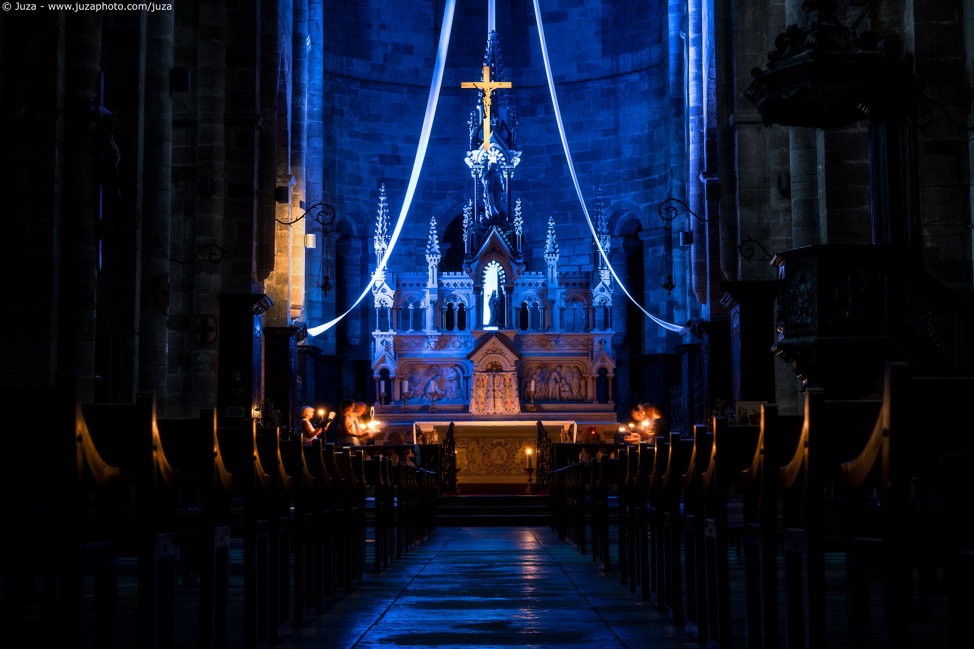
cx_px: 487
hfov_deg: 28.8
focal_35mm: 70
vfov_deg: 19.5
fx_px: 1894
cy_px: 324
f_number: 11
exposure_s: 30
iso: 100
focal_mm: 70
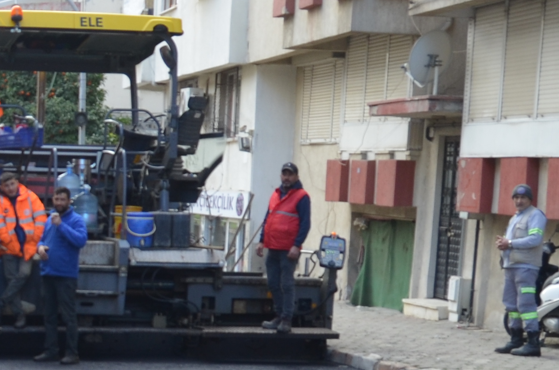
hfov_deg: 18.1
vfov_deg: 12.6
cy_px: 452
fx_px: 1627
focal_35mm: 105
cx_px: -179
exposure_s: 1/125
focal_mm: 18
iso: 200
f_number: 5.6
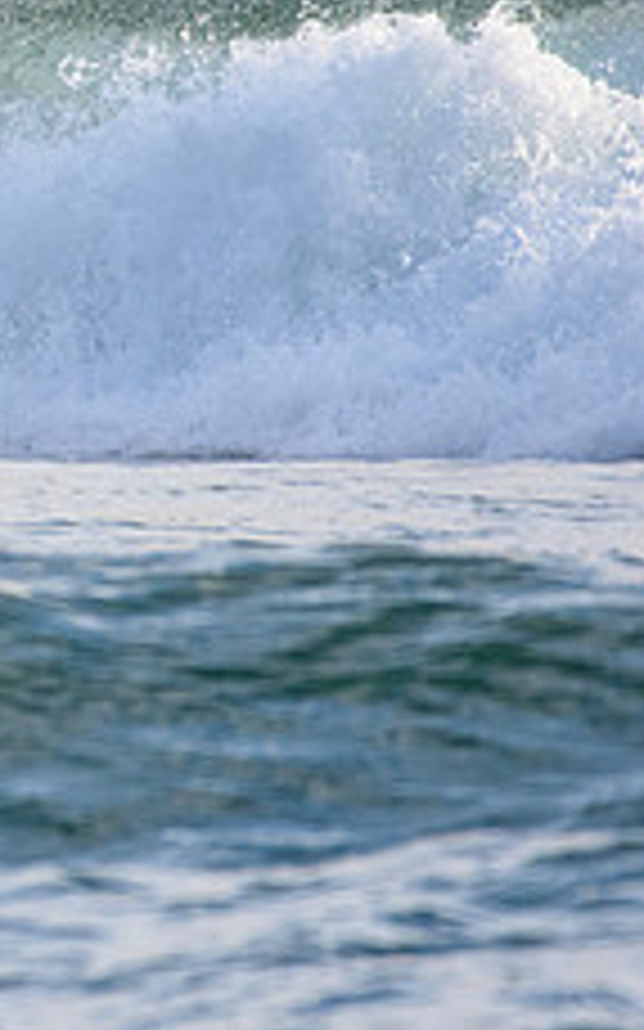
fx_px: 54485
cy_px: 164
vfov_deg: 1.1
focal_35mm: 1939
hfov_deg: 0.7
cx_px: -572
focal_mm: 500
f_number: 5.6
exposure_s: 1/2000
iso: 720
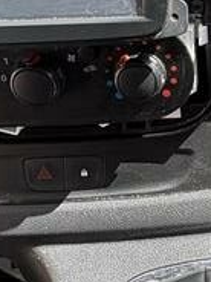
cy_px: 21
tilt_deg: -33.1
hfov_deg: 19.8
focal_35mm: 68
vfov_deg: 27.4
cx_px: 277
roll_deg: -8.7
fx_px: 553
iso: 64
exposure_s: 1/186
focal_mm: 2.22
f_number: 2.2
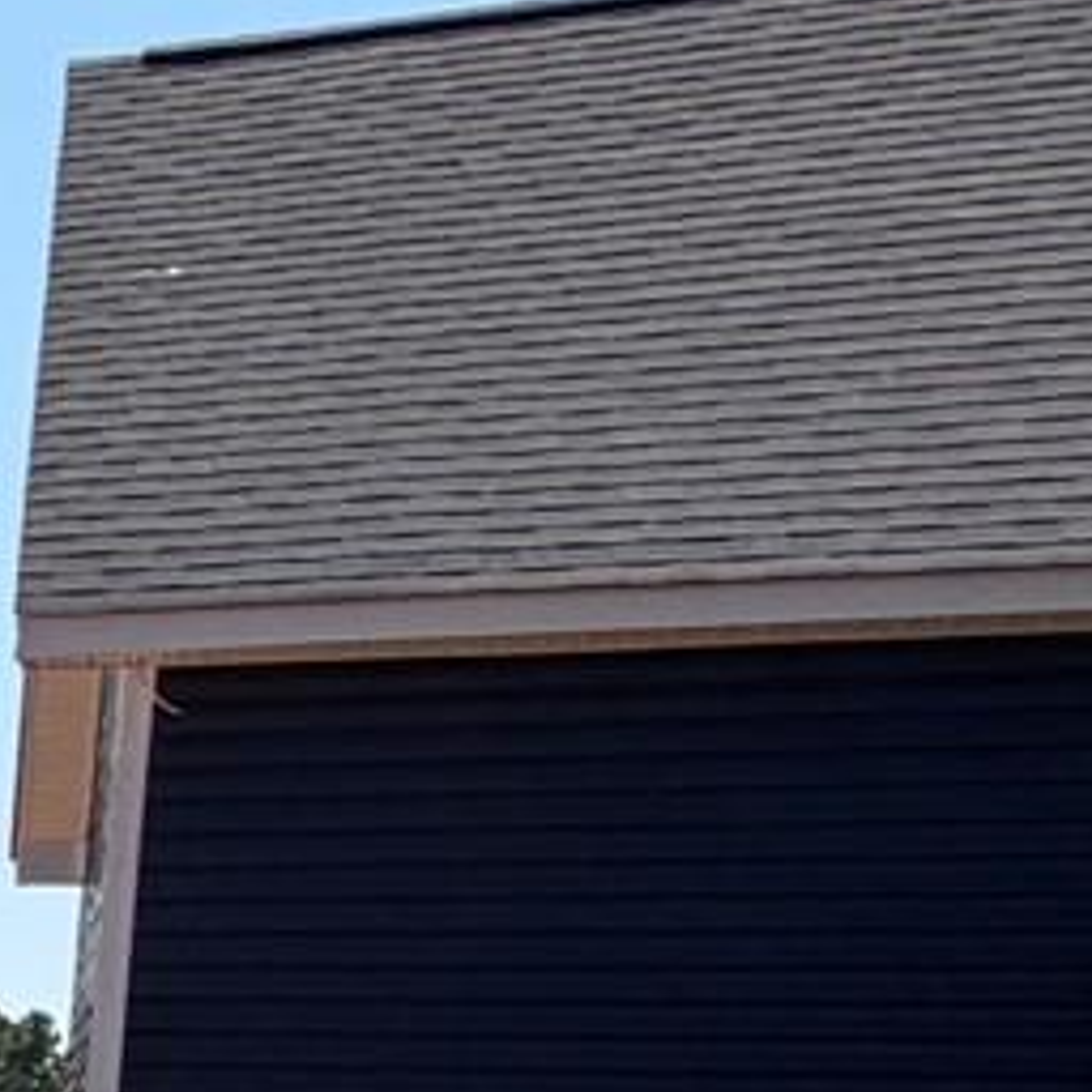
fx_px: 3533
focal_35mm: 99
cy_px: 1297
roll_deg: -2.9
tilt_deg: -1.8
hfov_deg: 8.9
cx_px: -2969
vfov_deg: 16.8
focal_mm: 2.22
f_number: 2.2
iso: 20
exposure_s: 1/914
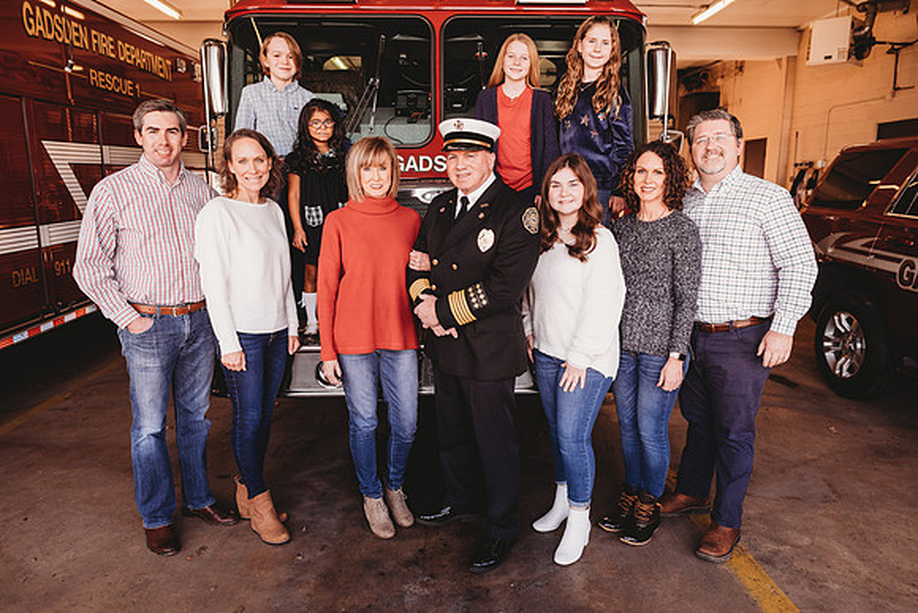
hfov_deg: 72.3
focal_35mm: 25
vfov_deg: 52.0
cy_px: 306
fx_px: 628
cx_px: 466
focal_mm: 24
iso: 250
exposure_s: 1/250
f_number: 3.2
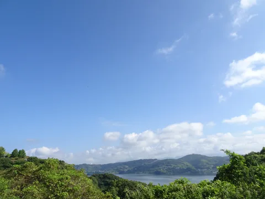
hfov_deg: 71.6
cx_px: 132
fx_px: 184
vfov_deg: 56.8
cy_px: 100
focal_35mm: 24
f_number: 4.5
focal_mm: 4.1
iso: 80
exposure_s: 1/500
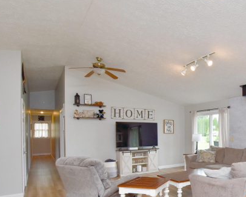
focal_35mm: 26
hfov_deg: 60.3
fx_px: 189
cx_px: 199
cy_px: 135
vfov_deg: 53.6
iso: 400
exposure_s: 1/125
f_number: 5.6
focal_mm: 10
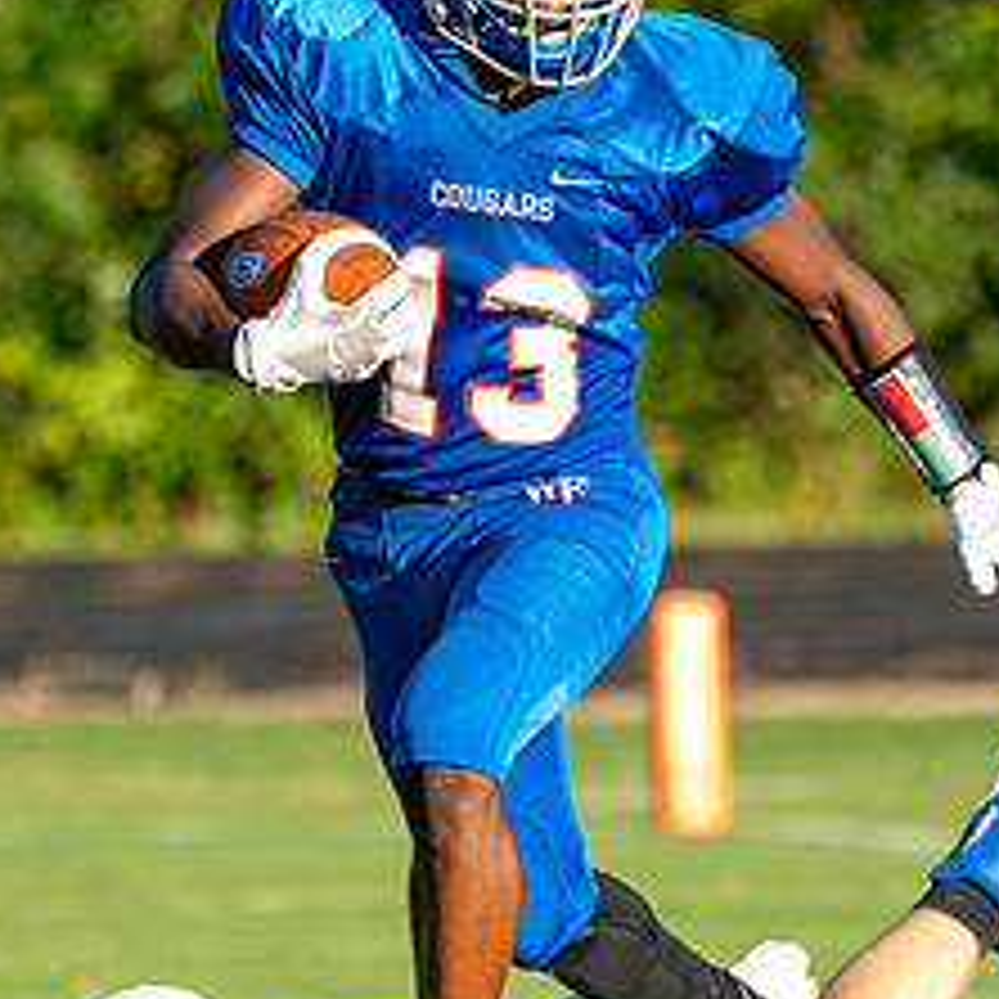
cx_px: 860
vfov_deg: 1.2
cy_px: 623
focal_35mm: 1485
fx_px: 48486
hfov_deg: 1.2
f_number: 5.6
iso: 1000
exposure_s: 1/1000
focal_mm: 397
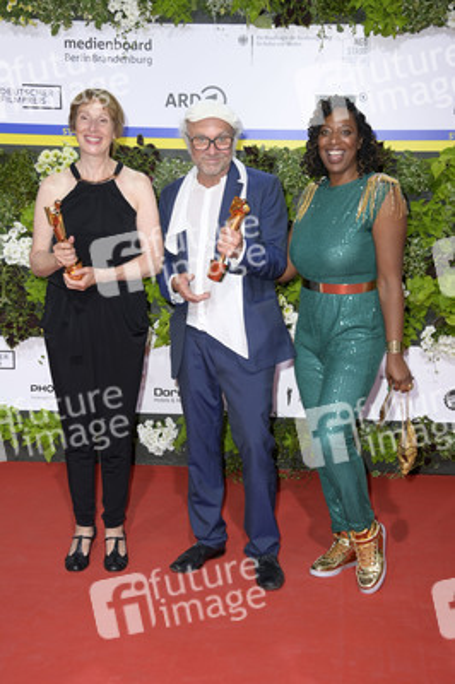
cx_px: 228
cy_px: 342
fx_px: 1101
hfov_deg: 23.3
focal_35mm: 58
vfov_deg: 34.5
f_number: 5.6
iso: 500
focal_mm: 58
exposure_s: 1/200
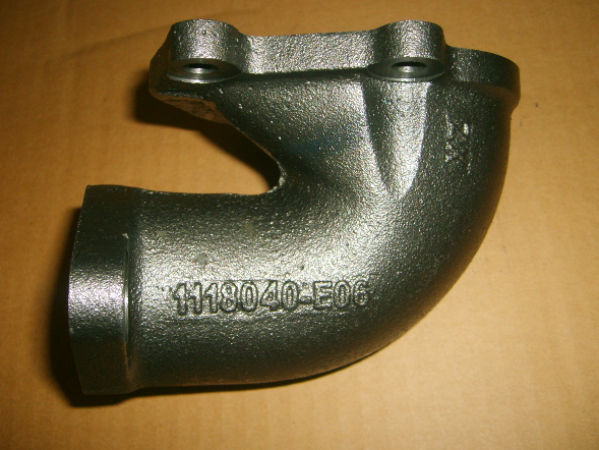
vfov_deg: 37.7
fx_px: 658
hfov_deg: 49.0
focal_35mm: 38
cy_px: 224
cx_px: 307
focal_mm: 5.8
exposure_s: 1/30
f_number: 2.8
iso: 100
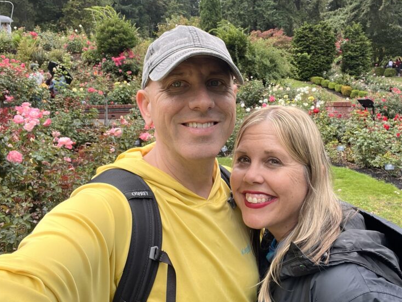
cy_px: 125
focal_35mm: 32
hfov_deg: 56.7
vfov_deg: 44.0
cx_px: 219
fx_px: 372
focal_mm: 2.71
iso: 32
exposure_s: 1/207
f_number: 2.2
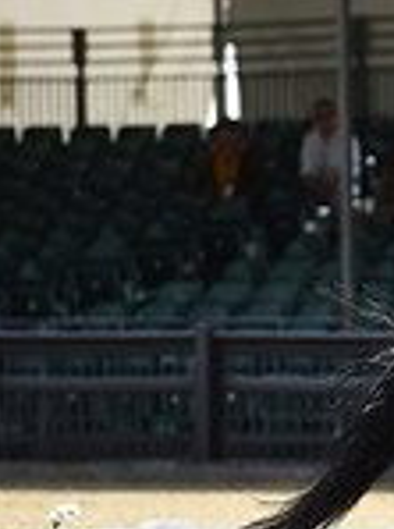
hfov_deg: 2.0
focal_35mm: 750
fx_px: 11431
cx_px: 958
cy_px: 284
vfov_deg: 2.7
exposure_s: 1/1250
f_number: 5
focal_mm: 200
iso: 250
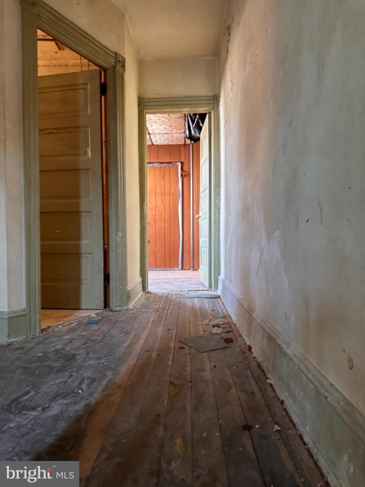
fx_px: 337
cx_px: 182
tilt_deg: +3.2
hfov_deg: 56.8
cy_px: 244
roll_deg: +0.0
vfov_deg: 71.6
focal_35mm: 24
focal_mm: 6.86
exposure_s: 1/60
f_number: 1.78
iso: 800
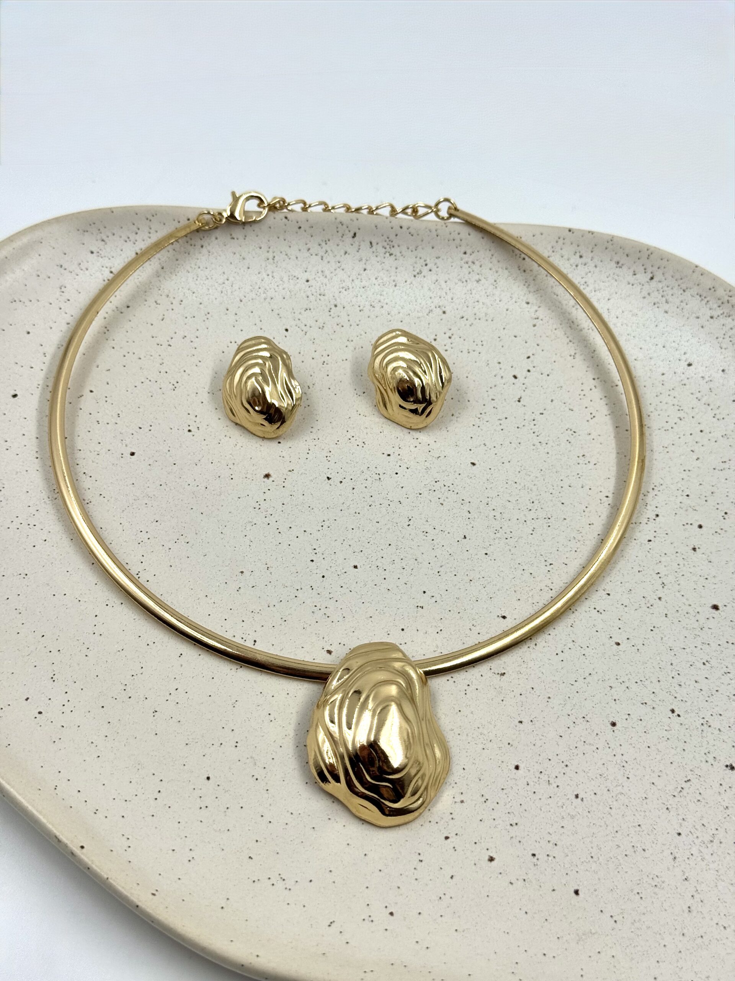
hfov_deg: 30.3
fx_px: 1359
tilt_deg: -55.4
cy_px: 490
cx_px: 368
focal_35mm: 48
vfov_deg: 39.7
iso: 64
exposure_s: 1/1076
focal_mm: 6.76
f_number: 1.78
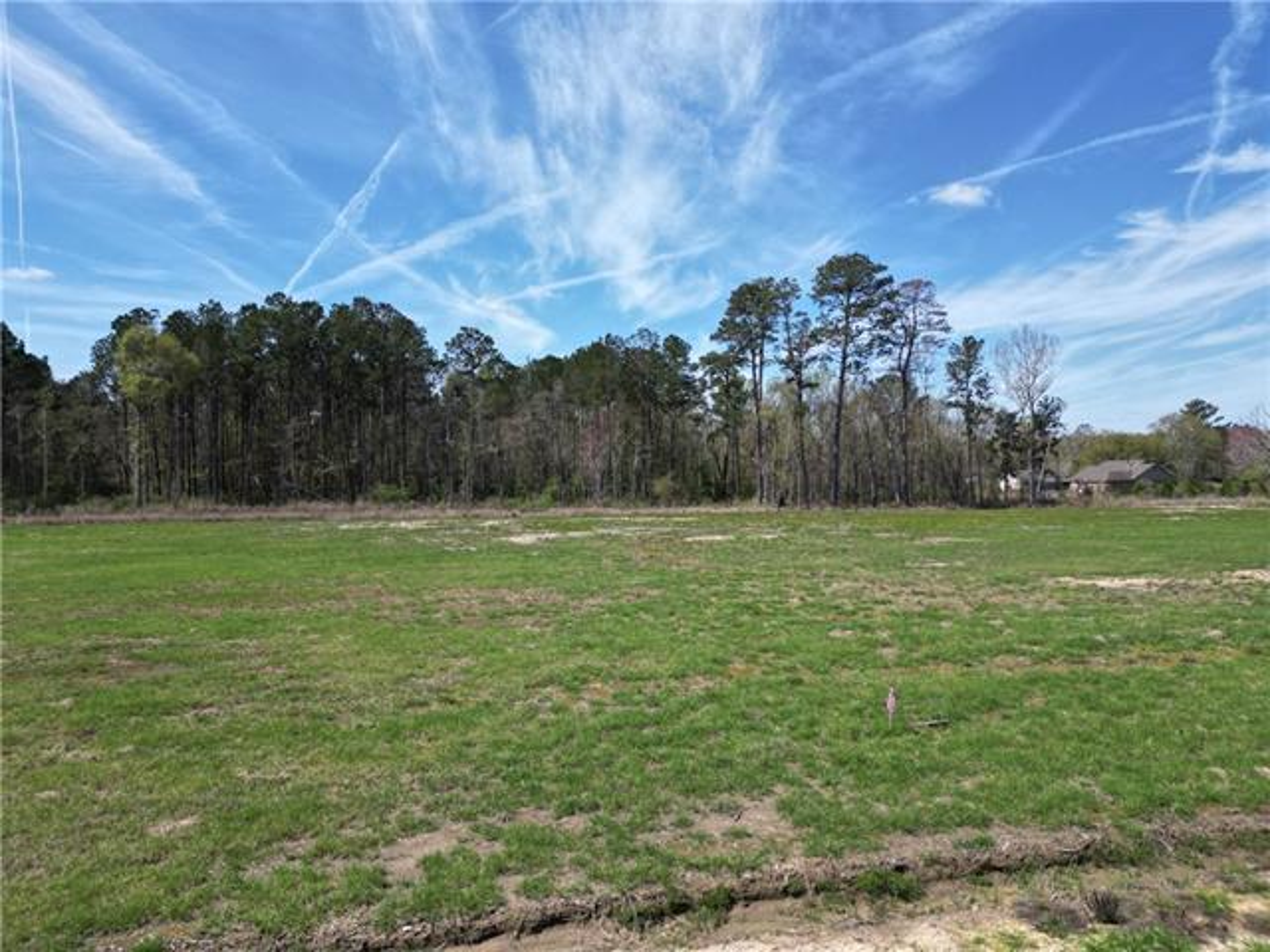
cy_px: 476
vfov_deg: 56.8
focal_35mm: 24
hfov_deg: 71.6
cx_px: 635
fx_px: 881
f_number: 1.7
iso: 100
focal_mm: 6.72
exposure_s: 1/2500
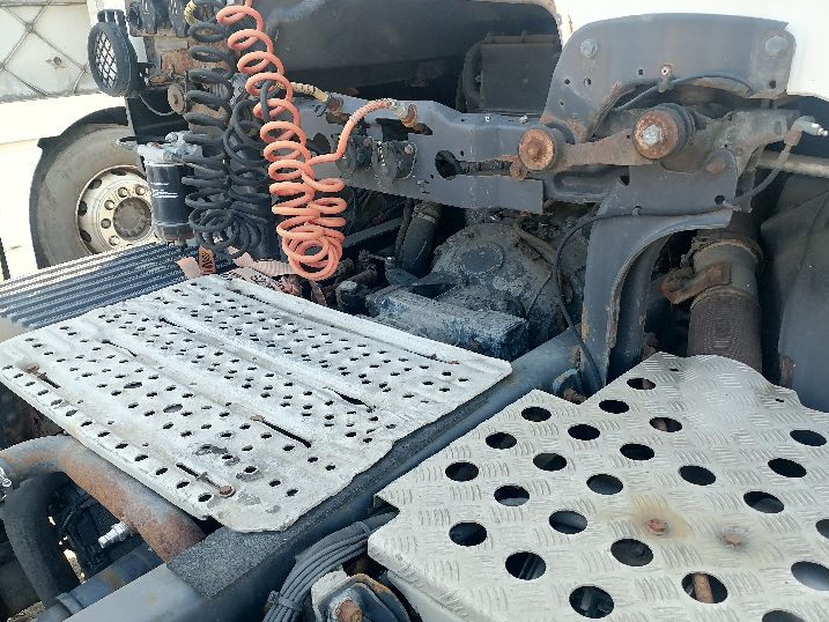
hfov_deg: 61.6
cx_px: 427
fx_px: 695
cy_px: 324
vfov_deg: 48.2
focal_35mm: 29
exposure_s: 1/233
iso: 50
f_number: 1.8
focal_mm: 4.25
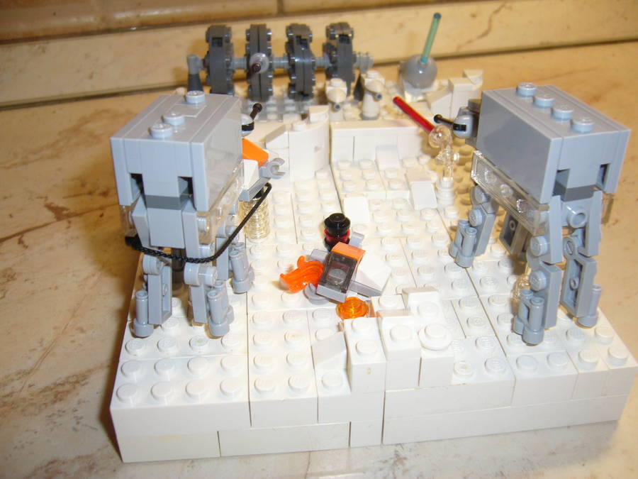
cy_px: 240
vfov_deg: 40.7
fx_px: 645
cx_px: 319
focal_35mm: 35
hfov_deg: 52.6
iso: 100
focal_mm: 5.8
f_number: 2.8
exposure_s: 1/30
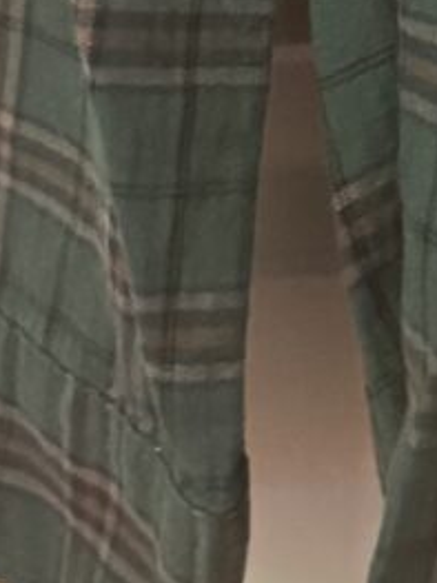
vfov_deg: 8.9
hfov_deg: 7.2
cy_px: -1077
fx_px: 3150
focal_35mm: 187
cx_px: 1231
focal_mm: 6.76
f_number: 1.78
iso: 1000
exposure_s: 1/40
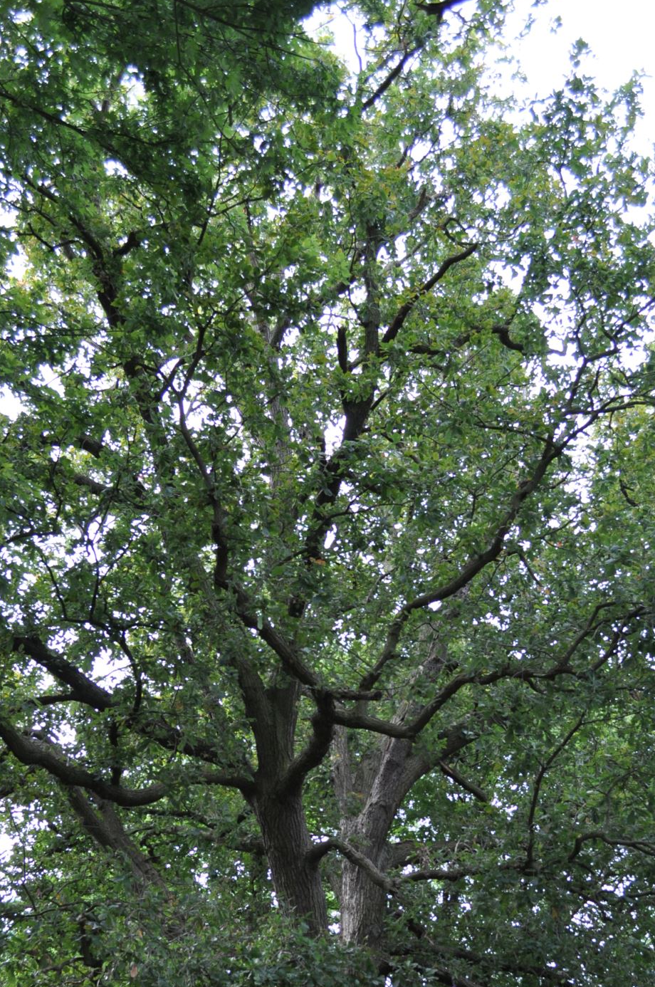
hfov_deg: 29.2
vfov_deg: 41.7
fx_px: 1259
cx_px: 337
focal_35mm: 46
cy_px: 725
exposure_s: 1/125
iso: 400
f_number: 5.6
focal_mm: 20
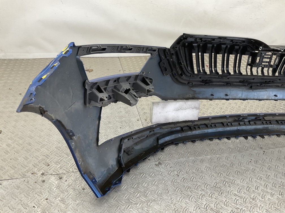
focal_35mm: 29
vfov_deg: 48.2
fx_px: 239
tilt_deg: -34.9
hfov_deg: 61.7
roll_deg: -8.8
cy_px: 106
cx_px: 142
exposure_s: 1/120
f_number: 1.8
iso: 40
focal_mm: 3
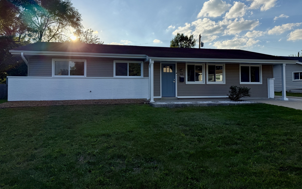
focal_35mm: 26
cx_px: 148
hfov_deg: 70.4
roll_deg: -0.1
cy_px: 77
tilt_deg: +3.1
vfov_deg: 47.4
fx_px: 214
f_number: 1.78
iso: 80
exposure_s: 1/6173
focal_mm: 6.76
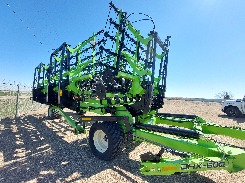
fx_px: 92
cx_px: 122
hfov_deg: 106.2
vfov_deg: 89.9
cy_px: 92
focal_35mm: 13
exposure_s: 1/1020
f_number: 2.2
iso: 50
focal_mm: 1.74
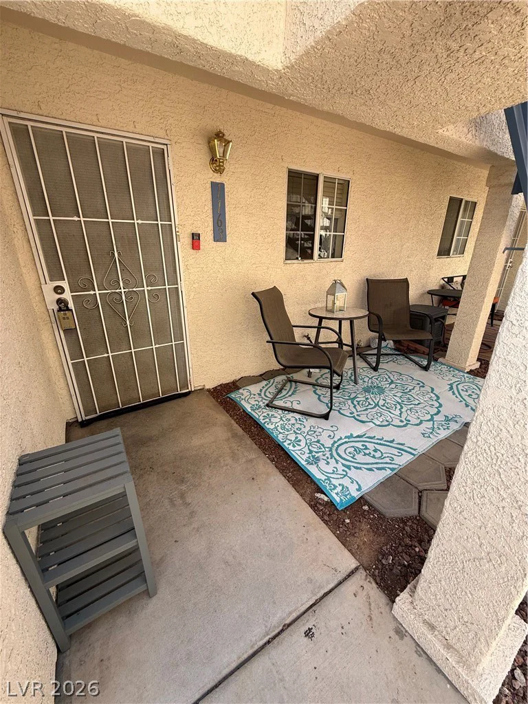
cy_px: 352
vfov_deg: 102.1
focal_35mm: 14
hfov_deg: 85.7
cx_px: 264
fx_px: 285
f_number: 2.2
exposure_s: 1/285
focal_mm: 2.22
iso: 50
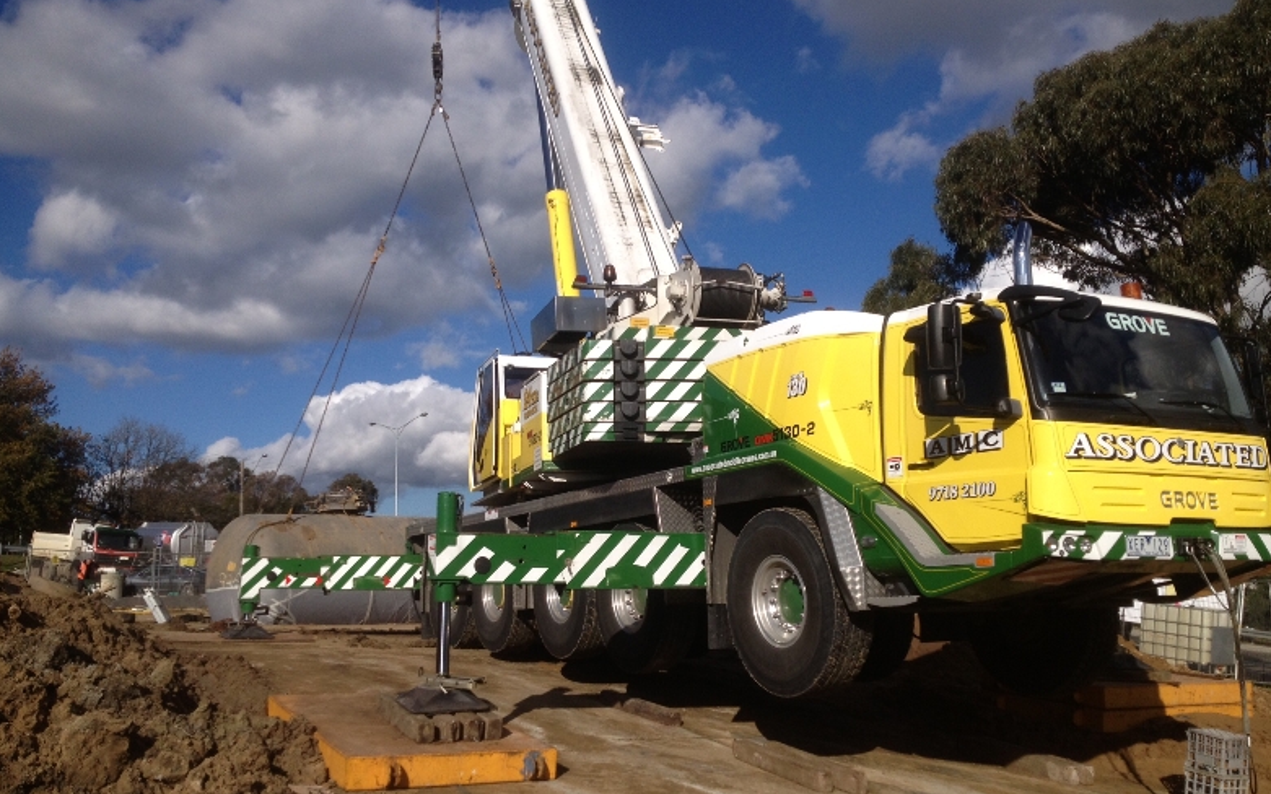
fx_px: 1316
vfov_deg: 33.5
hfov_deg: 51.5
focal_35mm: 38
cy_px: 355
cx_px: 638
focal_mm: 4.28
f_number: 2.4
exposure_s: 1/2907
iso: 50
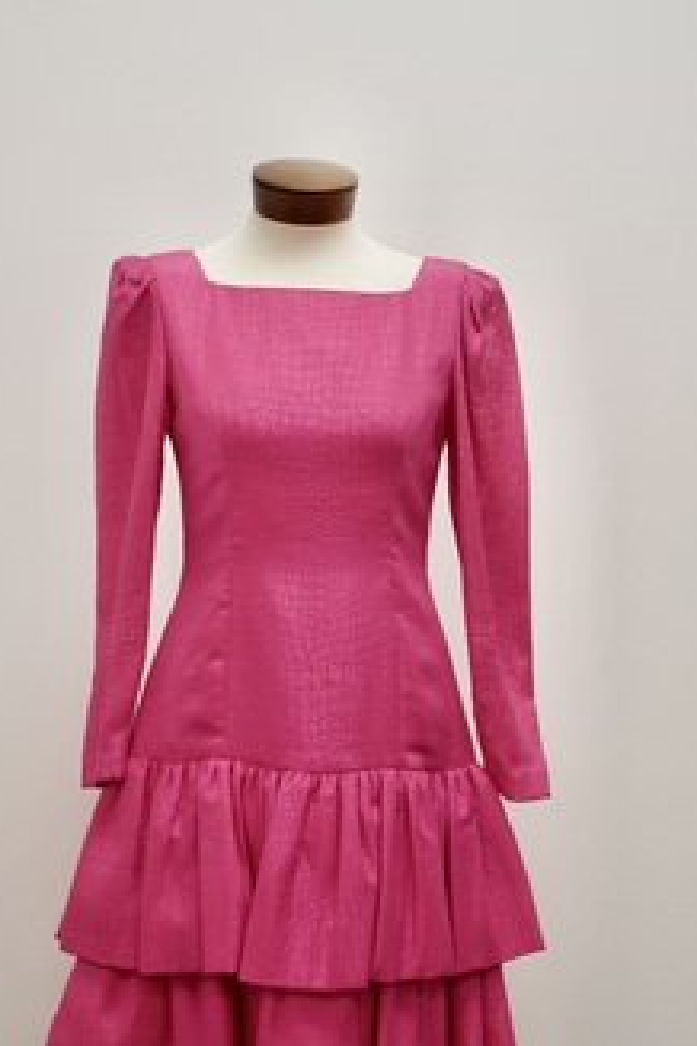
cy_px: 617
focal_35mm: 66
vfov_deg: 30.4
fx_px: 1917
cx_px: 329
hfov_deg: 20.6
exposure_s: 1/160
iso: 800
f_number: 4
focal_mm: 32
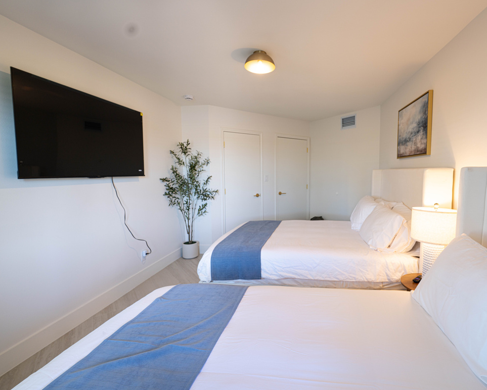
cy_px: 195
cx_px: 279
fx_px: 231
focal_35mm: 16
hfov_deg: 92.5
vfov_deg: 80.4
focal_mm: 14
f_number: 5
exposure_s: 1/13
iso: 100
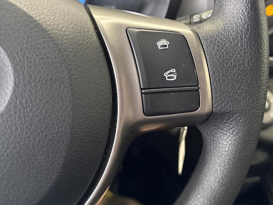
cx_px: 180
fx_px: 252
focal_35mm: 32
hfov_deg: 55.7
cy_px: 76
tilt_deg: -31.9
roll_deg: -6.6
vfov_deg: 43.8
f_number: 1.78
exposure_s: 1/33
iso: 640
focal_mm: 6.76
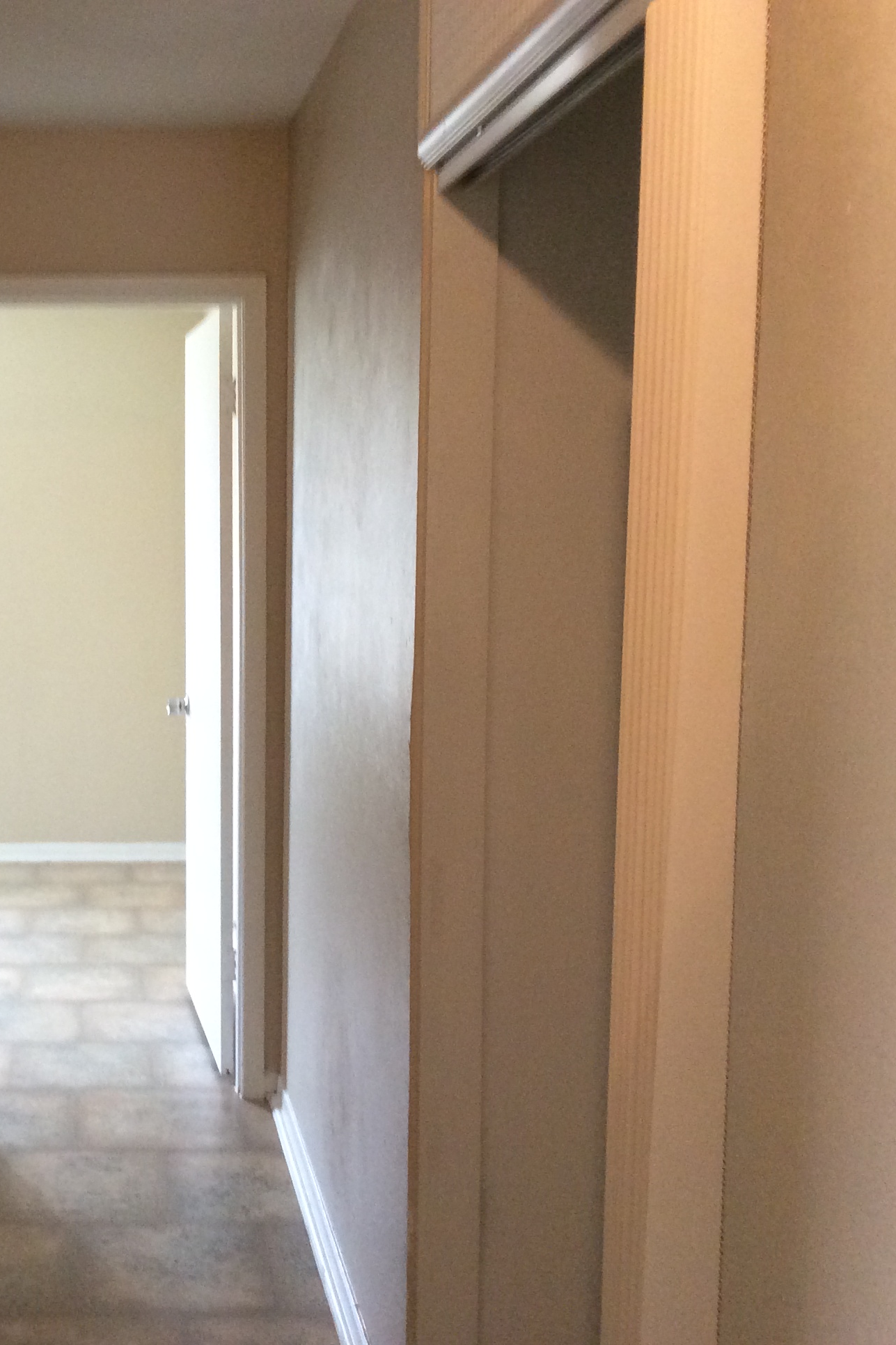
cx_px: 84
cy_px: 672
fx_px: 1718
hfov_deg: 28.1
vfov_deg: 42.7
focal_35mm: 46
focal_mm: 3.3
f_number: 2.4
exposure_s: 1/24
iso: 125
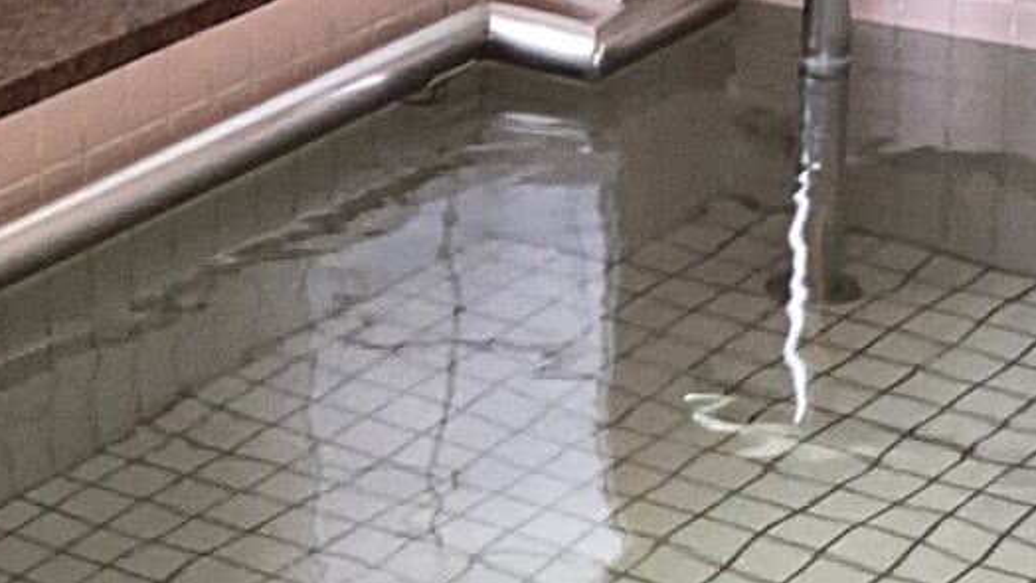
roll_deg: +1.5
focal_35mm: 165
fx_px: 4534
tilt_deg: -34.1
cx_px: 261
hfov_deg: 13.0
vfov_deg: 6.9
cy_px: 1470
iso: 100
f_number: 2.4
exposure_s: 1/60
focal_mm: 3.3
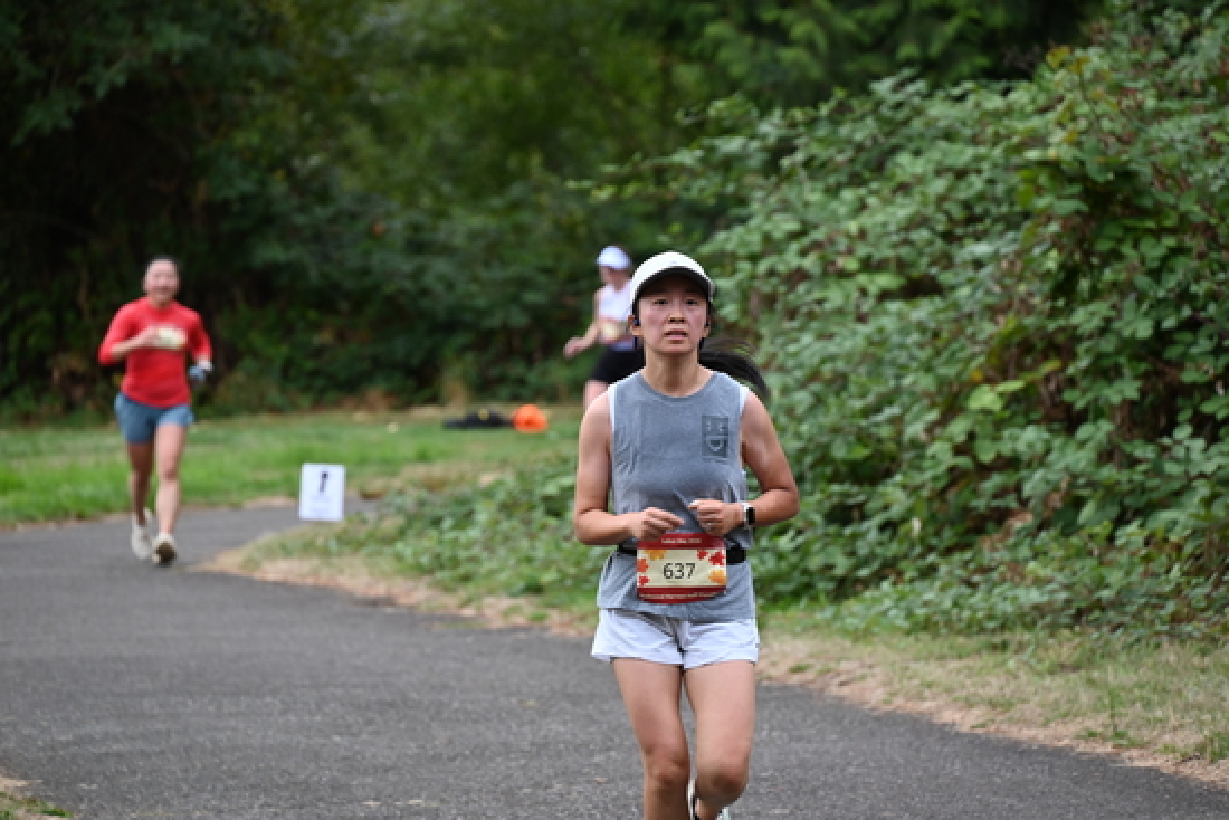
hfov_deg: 10.3
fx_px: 6829
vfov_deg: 6.9
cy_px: 410
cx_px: 614
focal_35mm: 200
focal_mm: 200
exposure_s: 1/250
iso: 560
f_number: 6.3
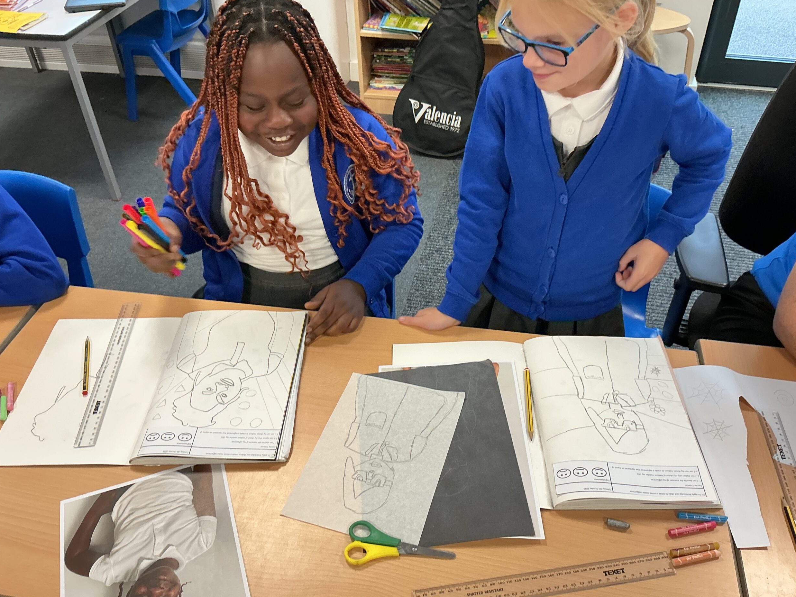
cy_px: 295
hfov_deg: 60.0
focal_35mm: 30
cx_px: 403
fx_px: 690
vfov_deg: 46.8
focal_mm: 3
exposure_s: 1/60
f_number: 1.8
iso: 100
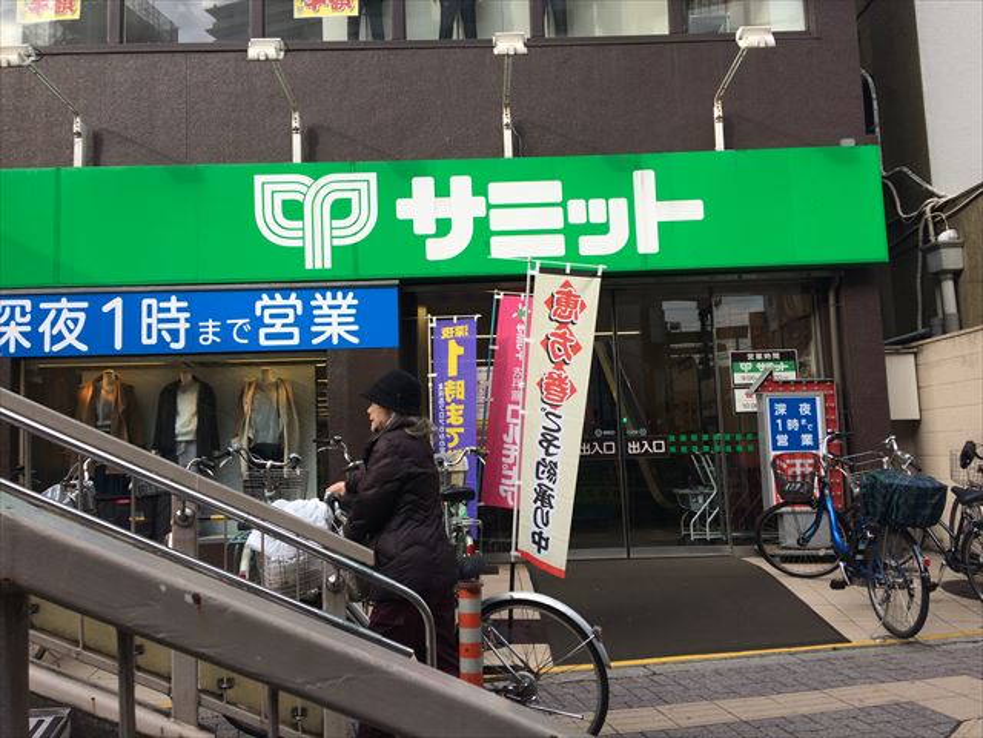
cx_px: 492
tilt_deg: +3.4
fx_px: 824
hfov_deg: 61.7
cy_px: 369
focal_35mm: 29
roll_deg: +1.8
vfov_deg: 48.2
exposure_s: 1/519
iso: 32
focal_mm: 4.15
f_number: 2.2
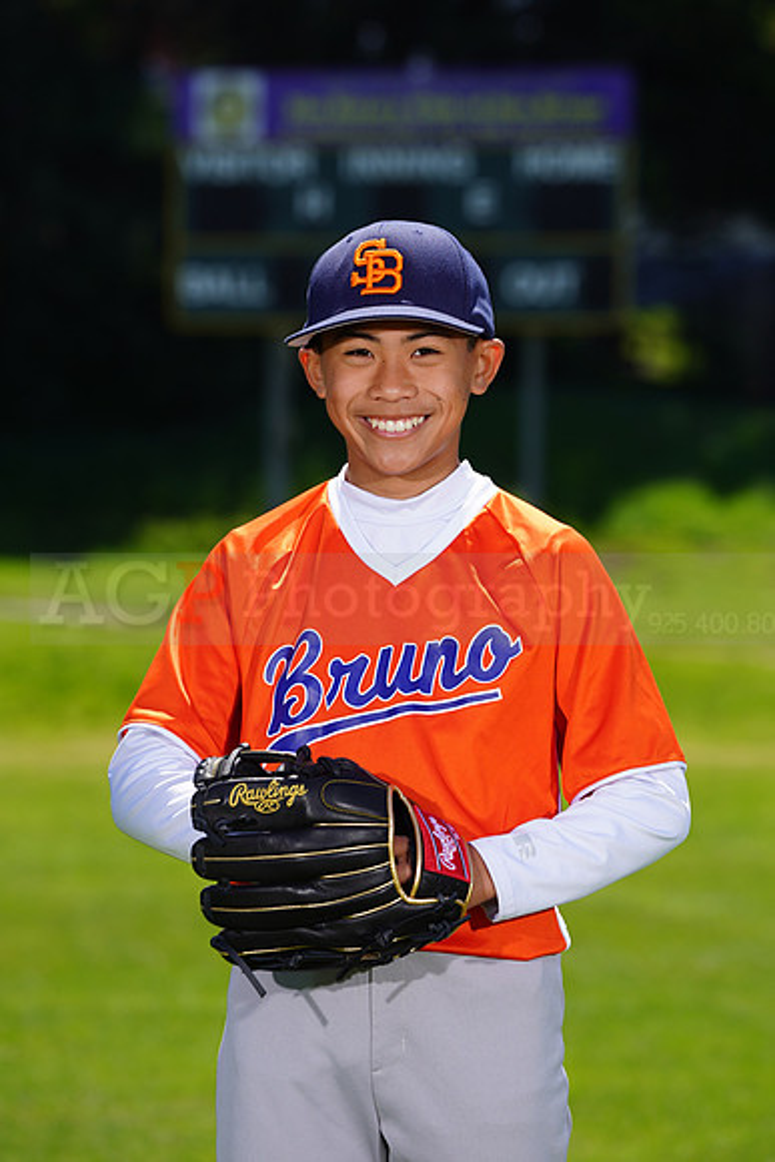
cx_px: 388
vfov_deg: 8.9
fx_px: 7487
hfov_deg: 5.9
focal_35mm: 232
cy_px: 581
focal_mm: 232
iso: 100
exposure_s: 1/250
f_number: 8
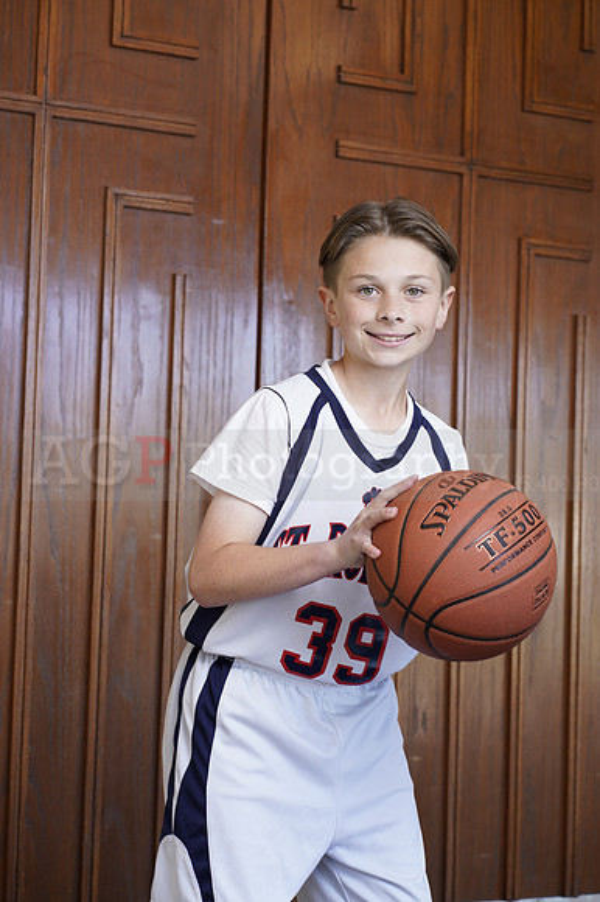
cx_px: 300
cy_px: 451
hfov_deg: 16.1
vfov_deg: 23.9
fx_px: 2127
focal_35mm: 85
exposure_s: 1/60
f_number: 5.6
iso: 200
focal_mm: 85
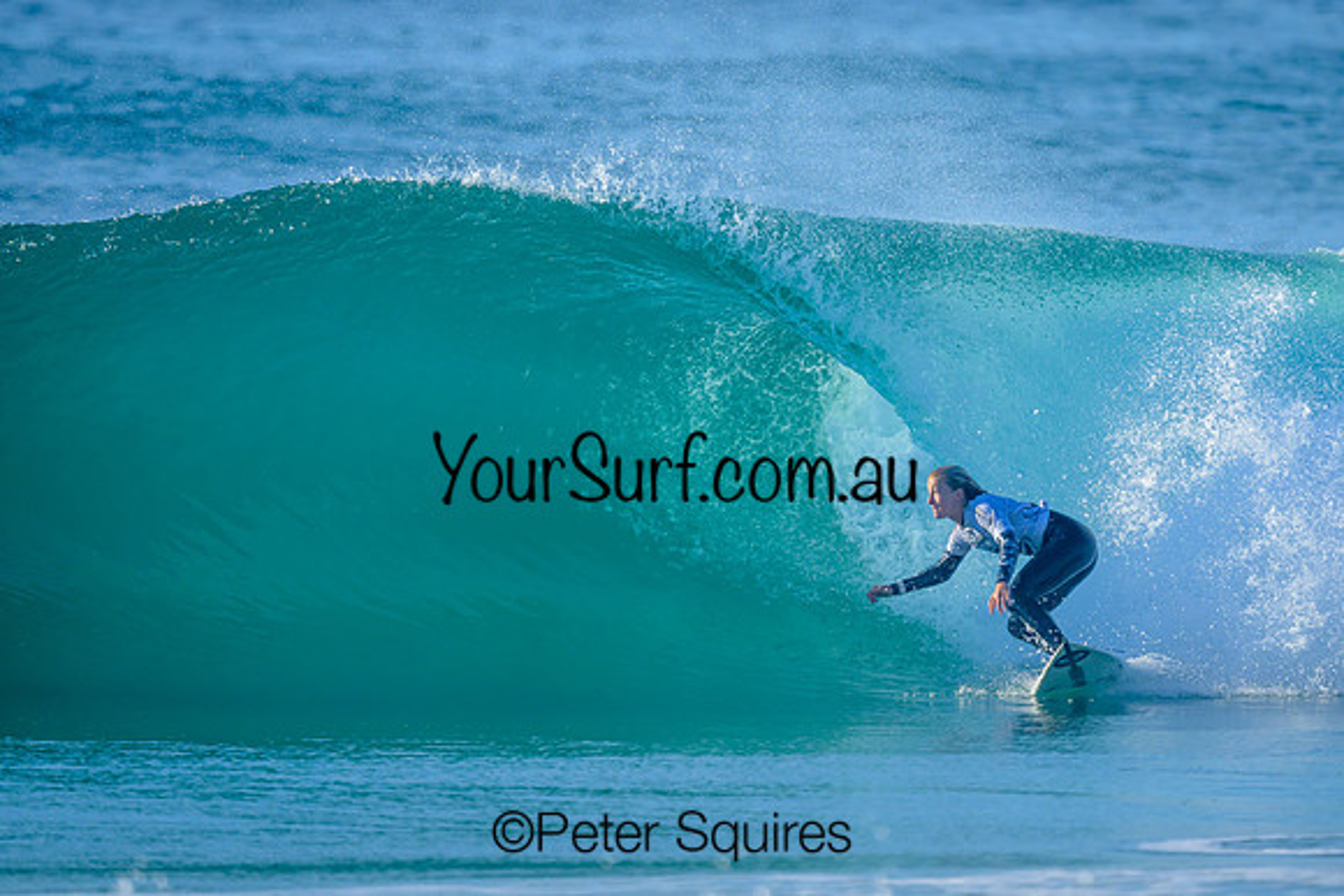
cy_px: 398
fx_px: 35668
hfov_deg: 2.2
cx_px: 771
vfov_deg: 1.4
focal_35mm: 955
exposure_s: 1/2000
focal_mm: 800
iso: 400
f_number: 6.3
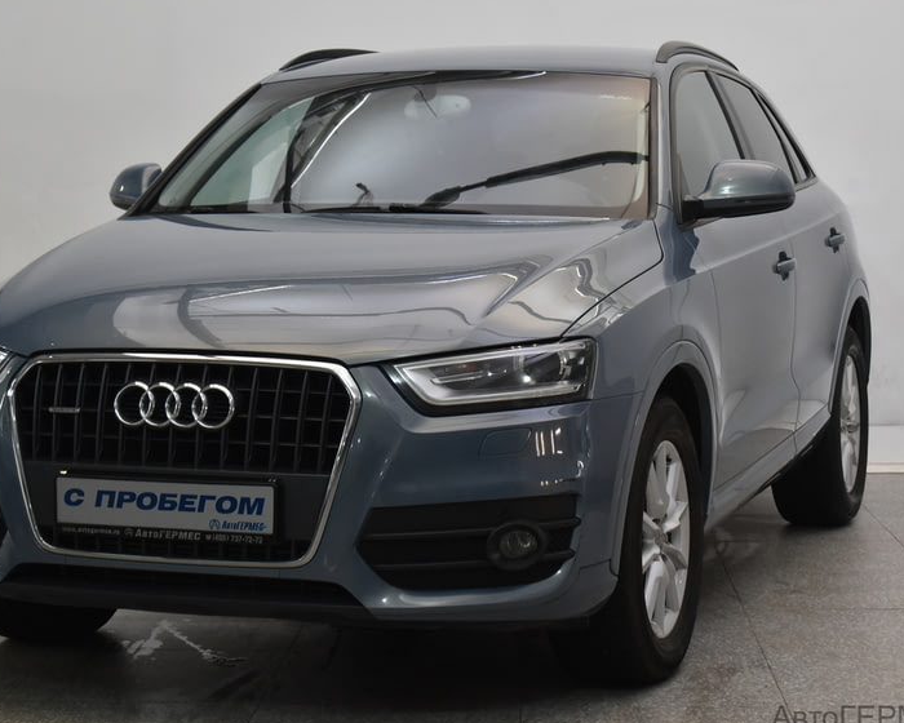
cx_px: 396
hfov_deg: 22.0
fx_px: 2328
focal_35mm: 87
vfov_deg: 17.7
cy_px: 354
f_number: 5.3
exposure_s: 1/60
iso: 800
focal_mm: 48
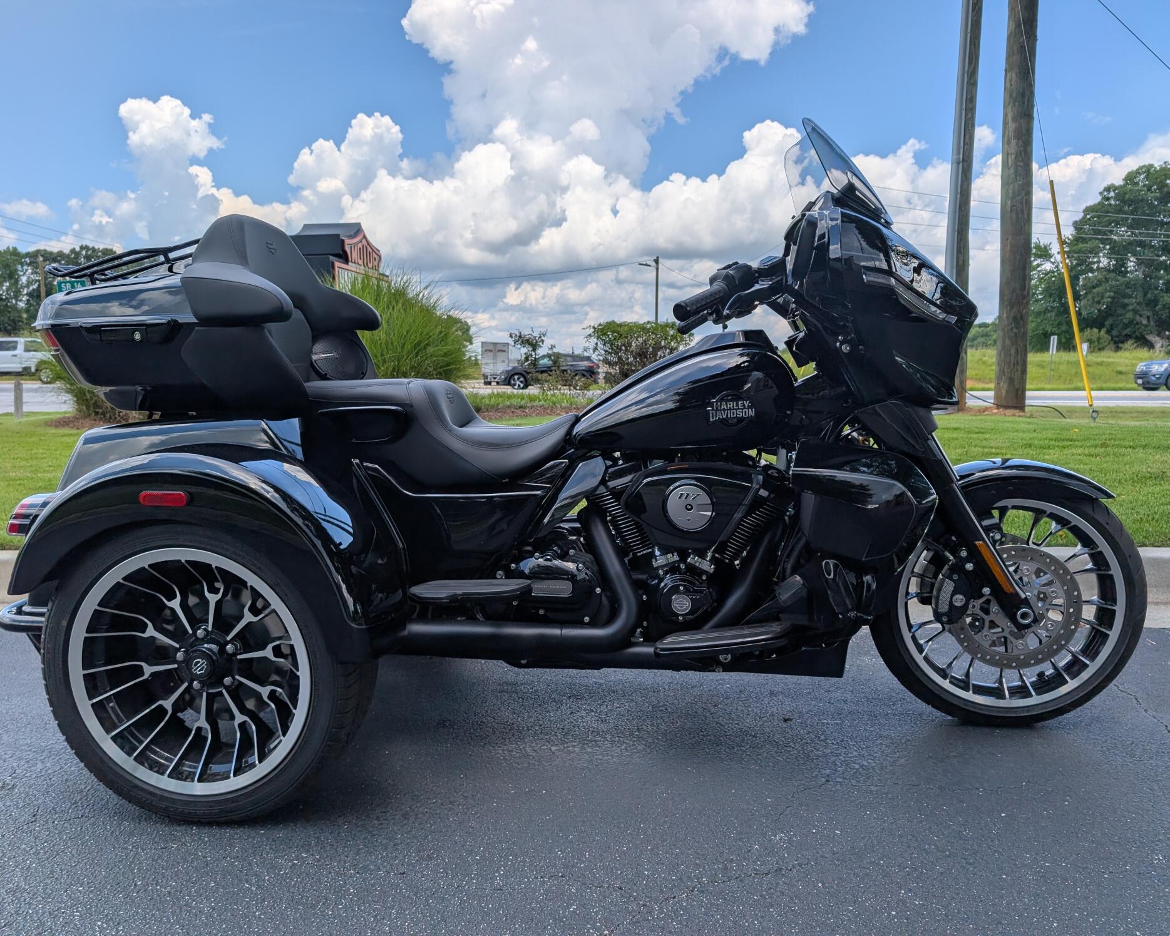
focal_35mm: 25
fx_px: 866
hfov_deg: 68.1
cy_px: 468
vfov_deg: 56.8
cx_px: 573
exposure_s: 1/1357
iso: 21
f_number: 1.68
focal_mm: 6.9
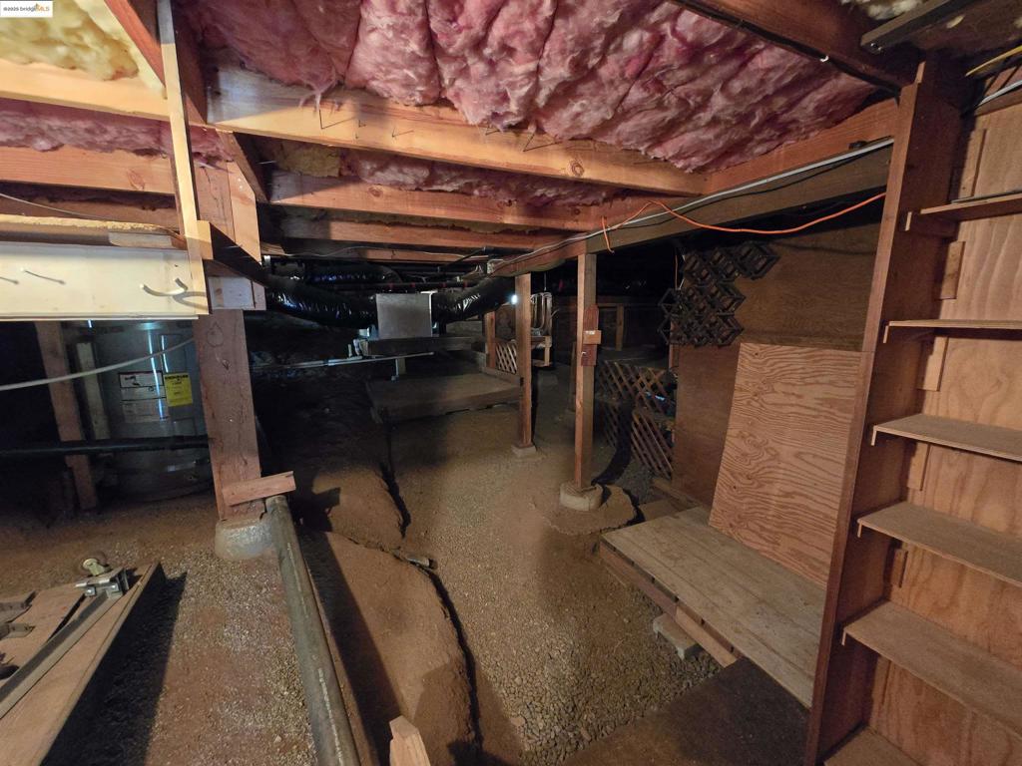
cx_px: 511
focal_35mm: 13
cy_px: 383
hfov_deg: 106.2
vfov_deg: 89.9
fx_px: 384
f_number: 2.2
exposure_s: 1/24
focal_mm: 1.7
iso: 1600
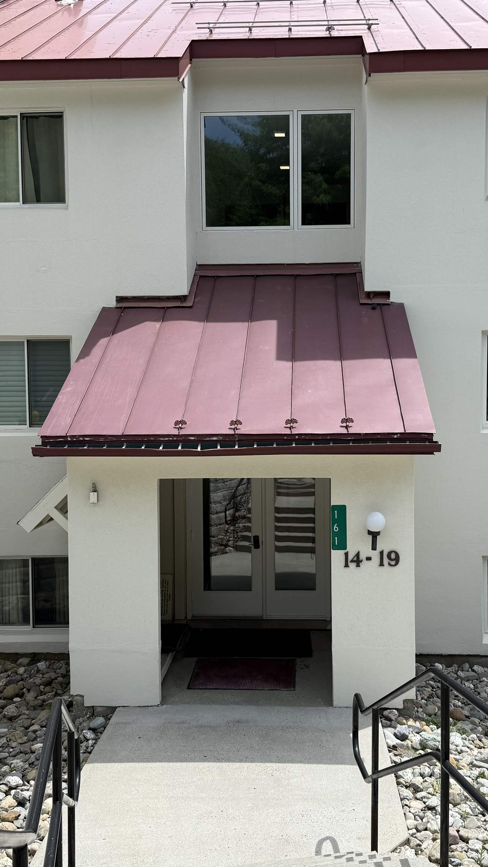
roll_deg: +1.3
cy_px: 434
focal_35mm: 35
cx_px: 268
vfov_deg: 56.6
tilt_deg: -2.5
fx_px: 805
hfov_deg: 33.7
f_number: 1.78
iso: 80
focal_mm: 6.76
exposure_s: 1/3584
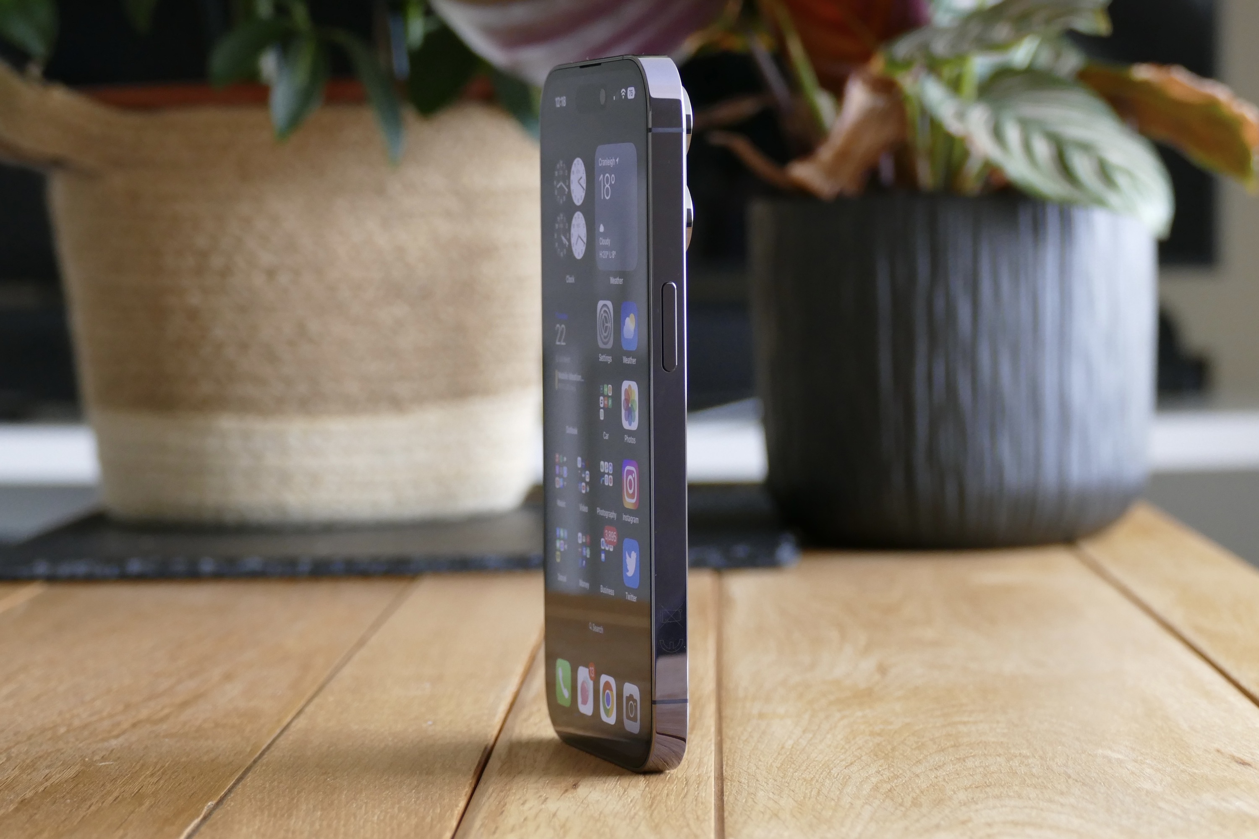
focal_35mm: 91
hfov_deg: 22.4
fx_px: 3182
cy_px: 420
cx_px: 630
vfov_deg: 15.0
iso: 800
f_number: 3.8
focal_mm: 33.08
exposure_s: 1/80
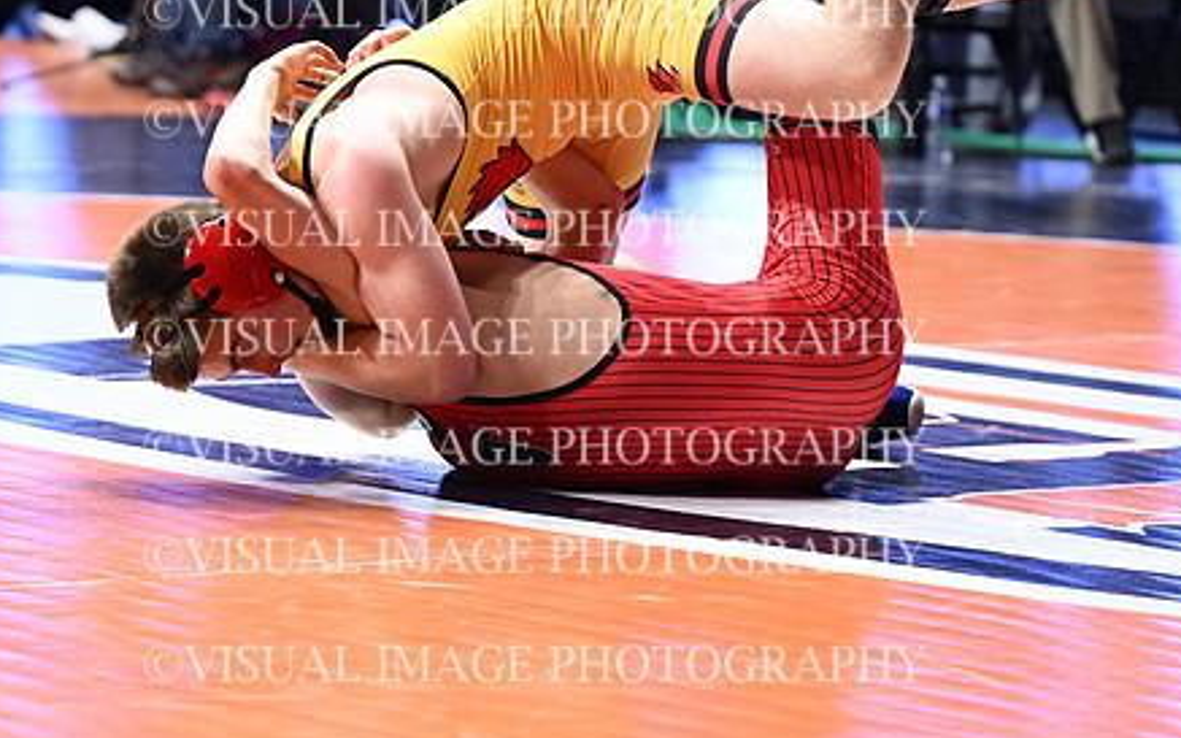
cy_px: 282
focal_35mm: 192
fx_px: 6179
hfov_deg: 10.9
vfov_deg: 6.8
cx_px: 535
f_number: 2.8
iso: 3200
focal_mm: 95
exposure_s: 1/1000
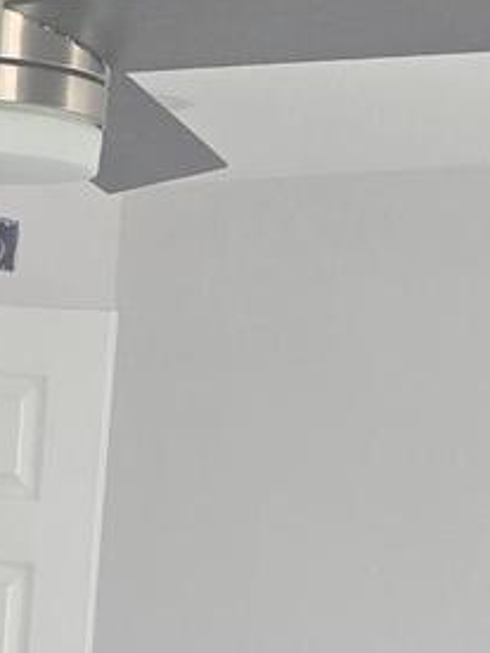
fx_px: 2416
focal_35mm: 128
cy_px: 920
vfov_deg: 14.5
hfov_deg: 11.5
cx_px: 99
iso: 125
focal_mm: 6.3
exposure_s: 1/180
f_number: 1.7
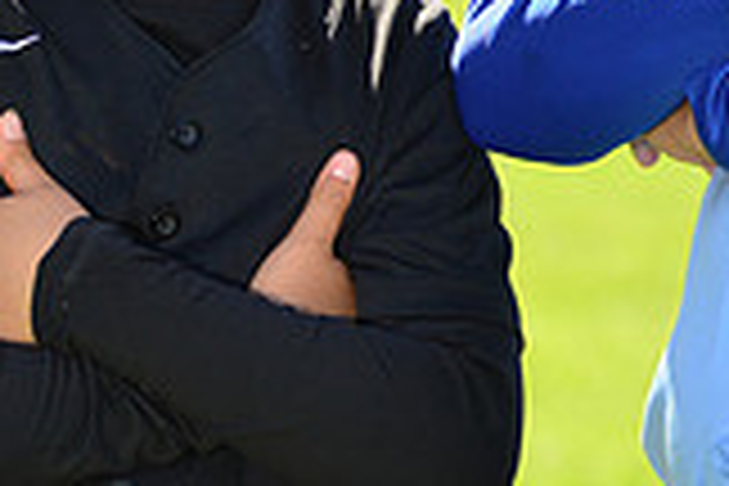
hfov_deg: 4.0
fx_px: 10509
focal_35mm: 519
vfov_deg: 2.6
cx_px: 508
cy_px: -335
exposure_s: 1/250
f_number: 8
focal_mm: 145
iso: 200
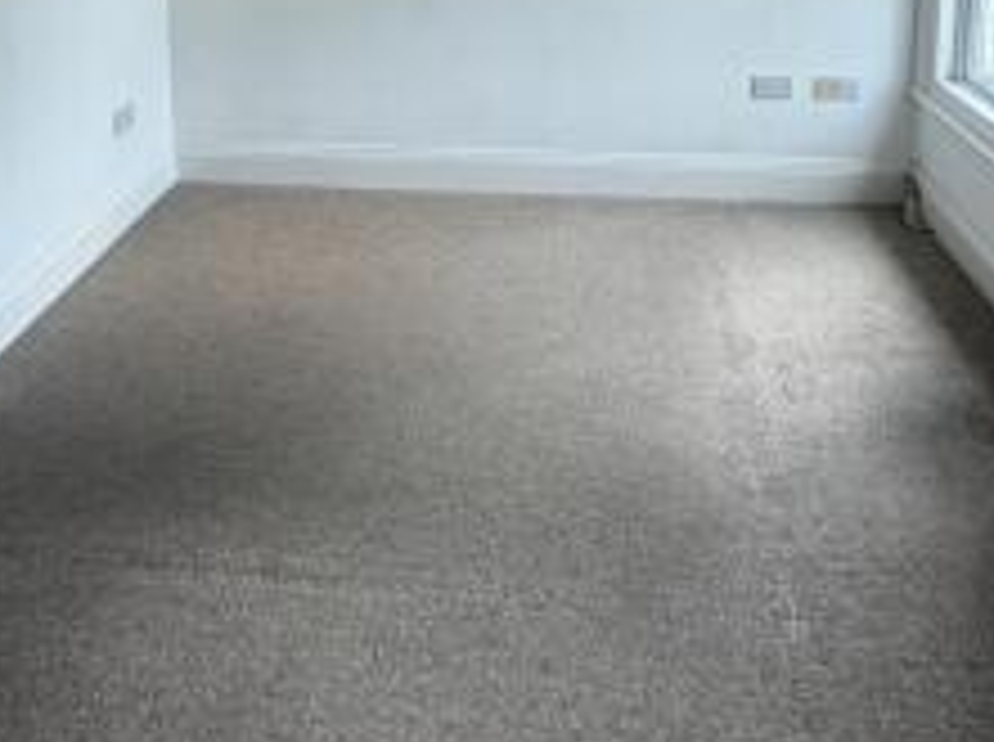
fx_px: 1061
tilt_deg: -5.5
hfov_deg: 50.2
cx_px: 519
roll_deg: -0.5
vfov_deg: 33.3
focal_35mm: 37
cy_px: -88
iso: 80
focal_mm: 2.22
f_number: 2.2
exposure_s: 1/100
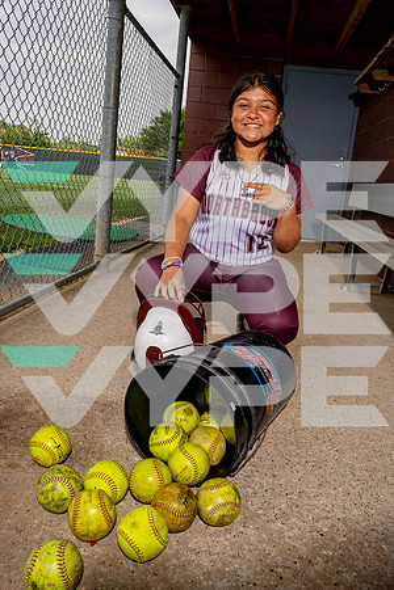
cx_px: 197
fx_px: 460
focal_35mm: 28
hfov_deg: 46.4
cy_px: 295
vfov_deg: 65.5
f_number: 11
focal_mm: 28
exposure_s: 1/250
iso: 100
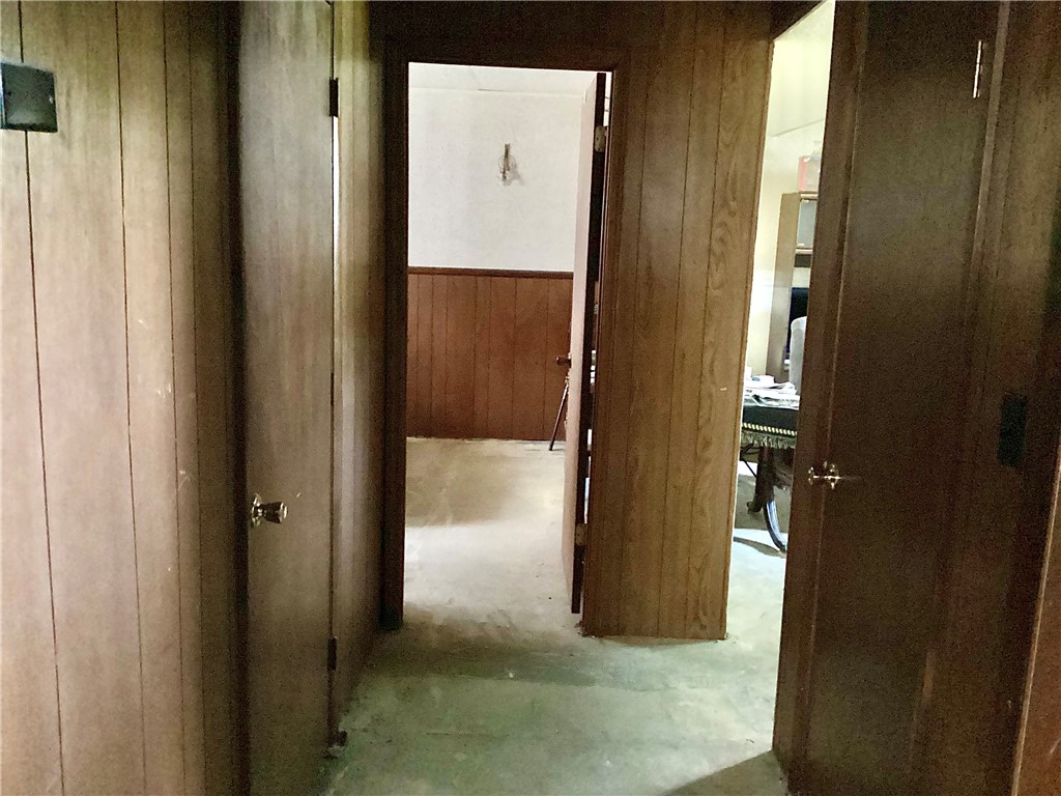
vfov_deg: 45.4
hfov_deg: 58.4
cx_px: 530
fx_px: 950
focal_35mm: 31
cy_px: 398
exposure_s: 1/15
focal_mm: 3.3
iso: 800
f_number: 2.4
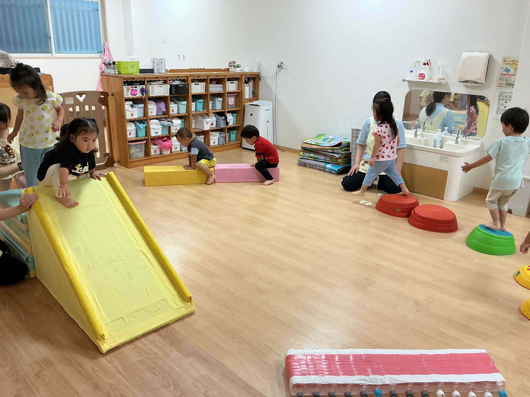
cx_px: 265
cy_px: 198
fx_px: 444
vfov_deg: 48.2
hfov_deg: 61.7
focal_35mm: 29
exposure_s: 1/120
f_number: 1.8
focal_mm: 3
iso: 32
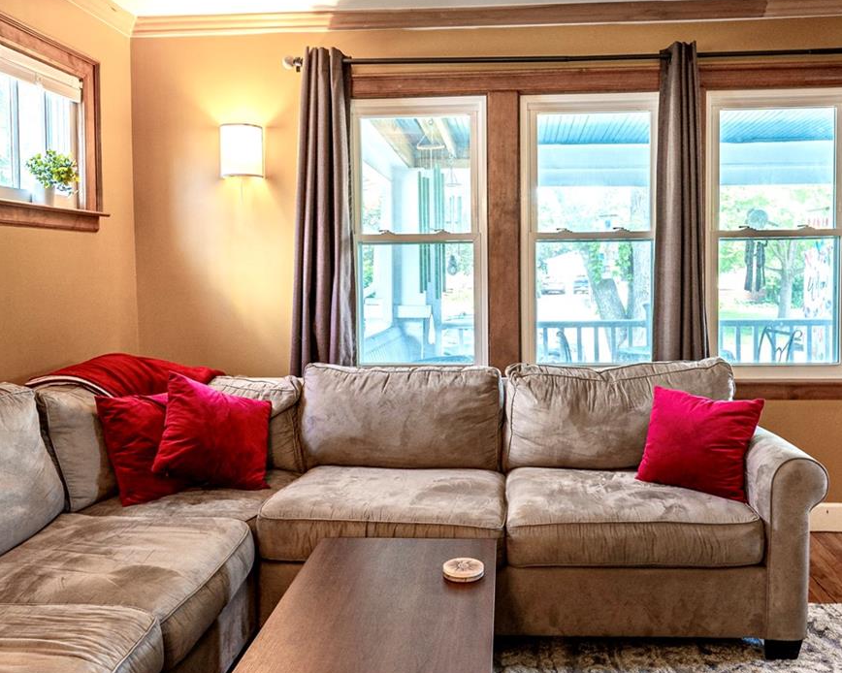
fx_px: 772
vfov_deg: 47.0
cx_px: 464
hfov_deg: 57.1
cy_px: 292
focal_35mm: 31
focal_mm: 14
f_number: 9
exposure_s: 1/4
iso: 200
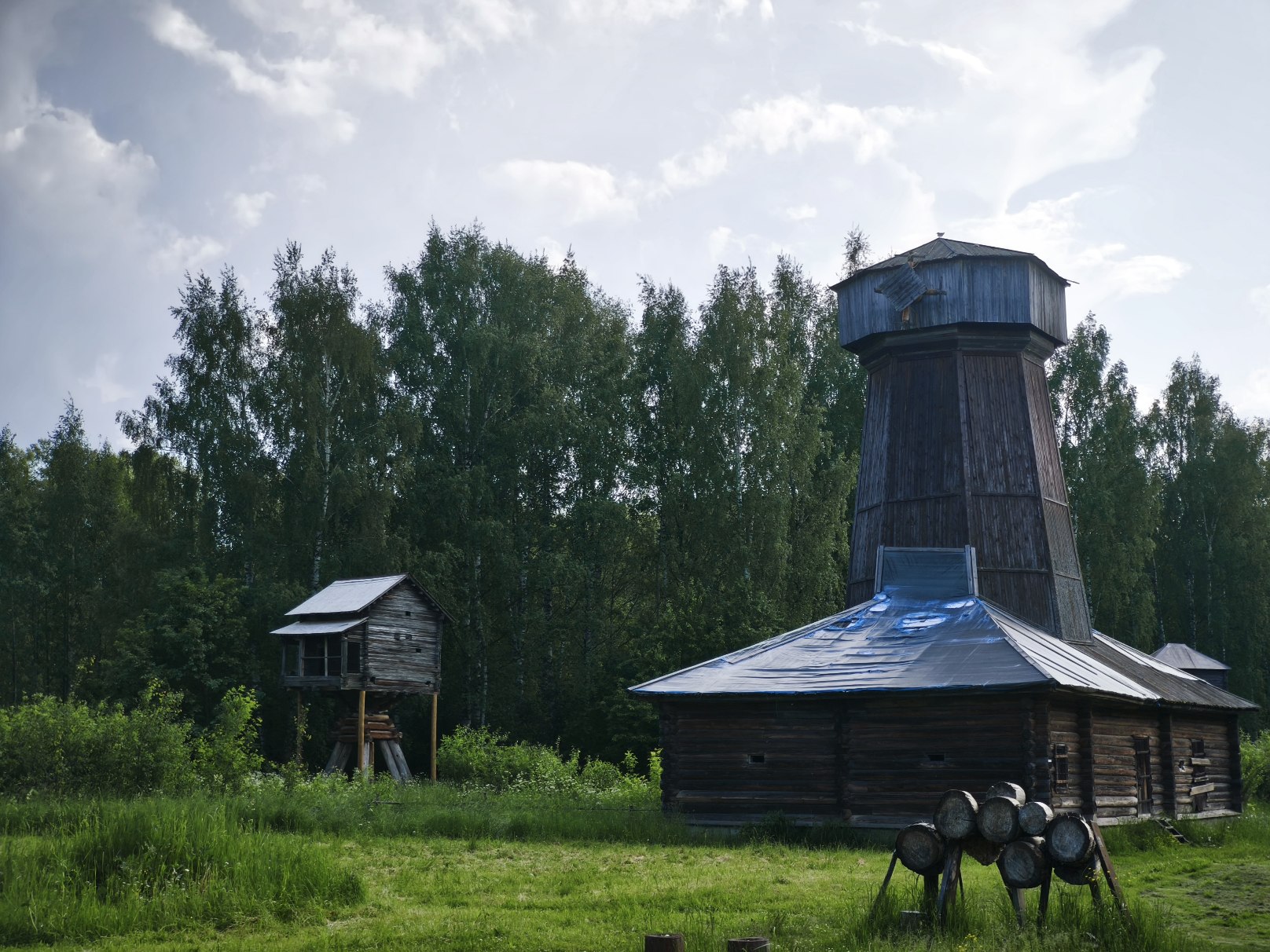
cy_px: 476
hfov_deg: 38.2
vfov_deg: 29.1
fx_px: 1834
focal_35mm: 50
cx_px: 635
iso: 50
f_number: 1.9
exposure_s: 1/623
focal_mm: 7.1
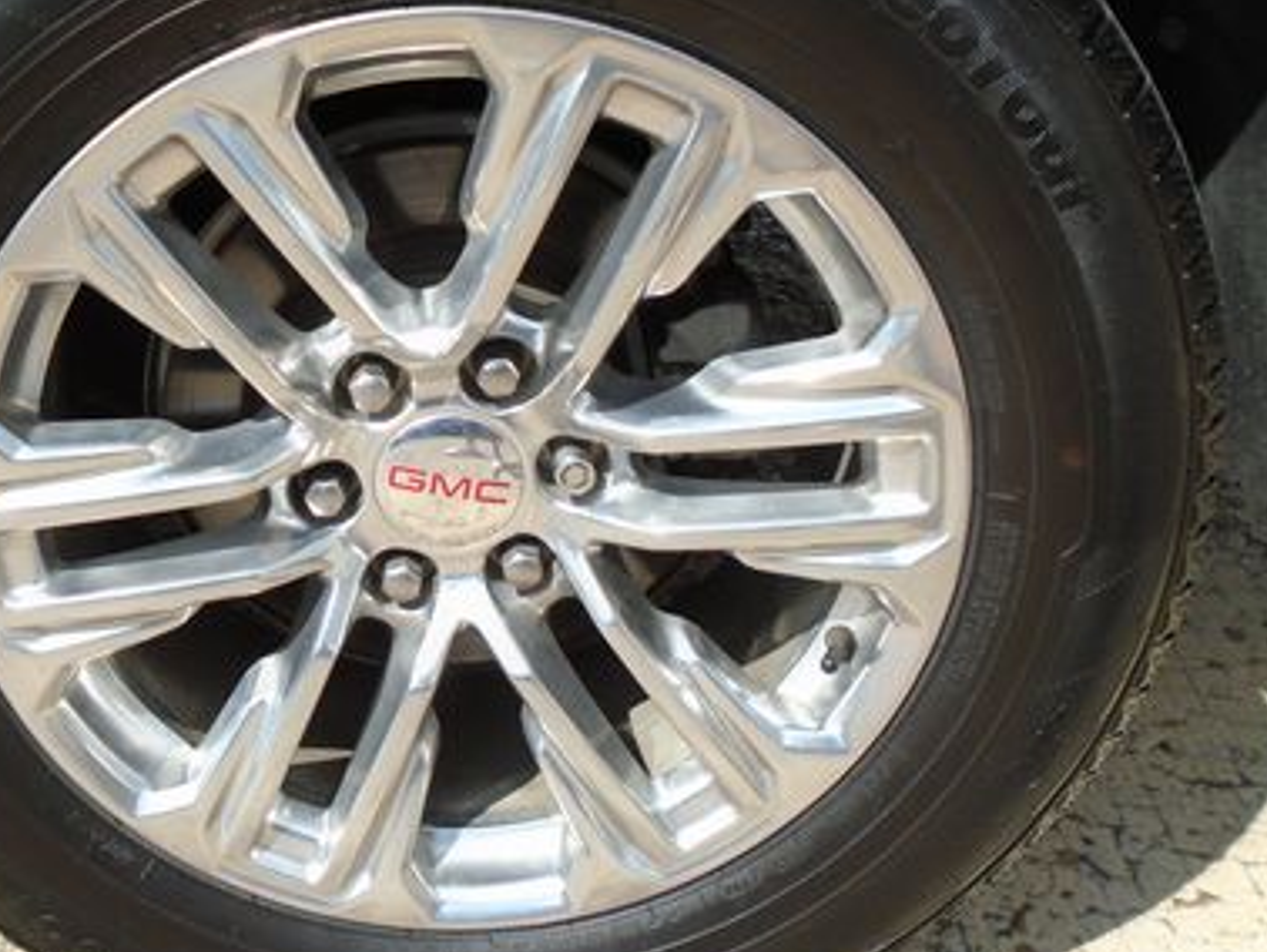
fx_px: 1611
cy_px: 359
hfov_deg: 42.1
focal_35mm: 44
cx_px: 382
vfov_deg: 32.8
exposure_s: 1/800
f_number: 3.2
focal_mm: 4.6
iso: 100
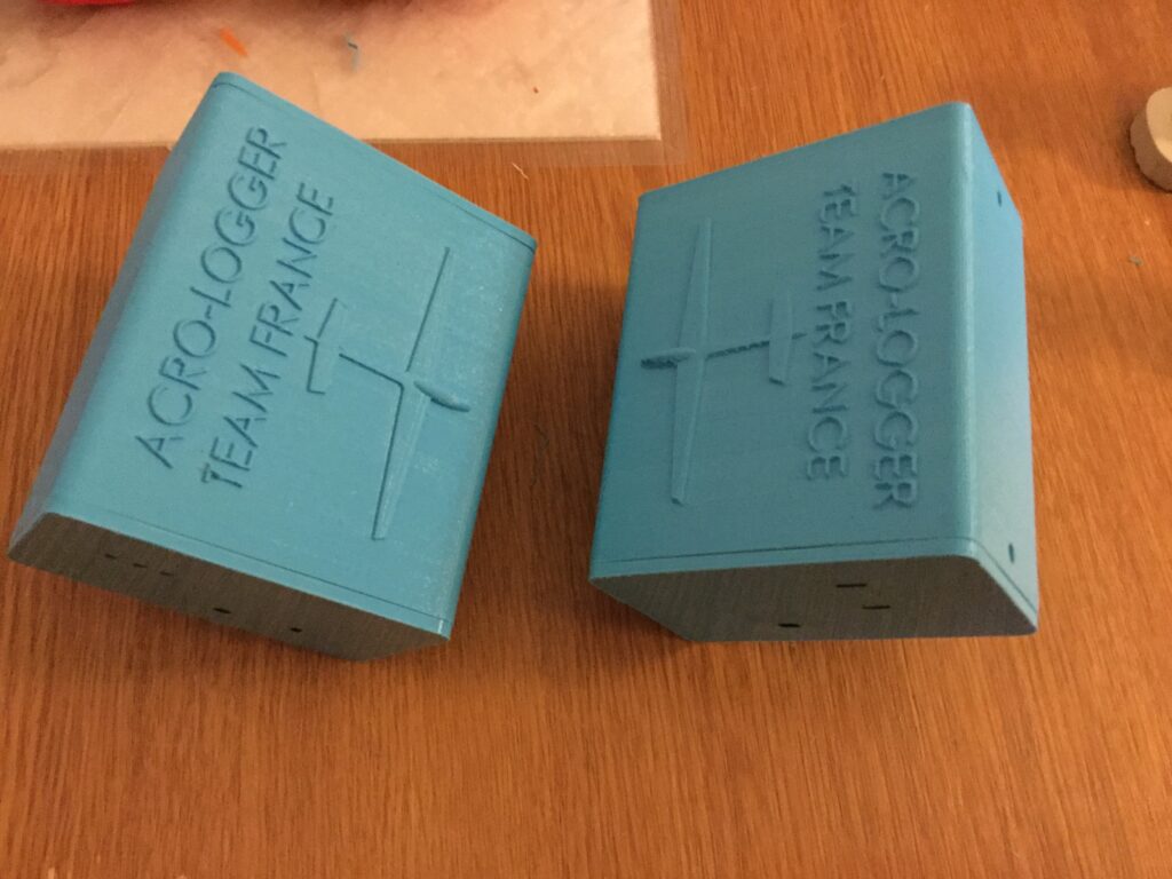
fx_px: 1050
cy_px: 440
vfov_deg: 45.4
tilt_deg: -66.6
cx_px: 586
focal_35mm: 31
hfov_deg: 58.4
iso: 640
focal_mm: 3.3
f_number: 2.4
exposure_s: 1/17
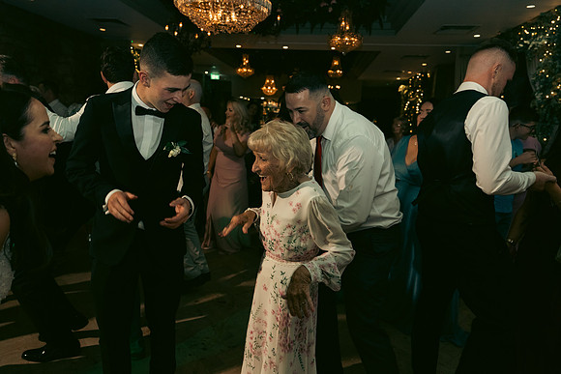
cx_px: 280
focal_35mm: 24
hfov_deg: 73.7
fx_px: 374
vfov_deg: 53.2
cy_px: 187
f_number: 3.5
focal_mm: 24
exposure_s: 1/160
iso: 2500
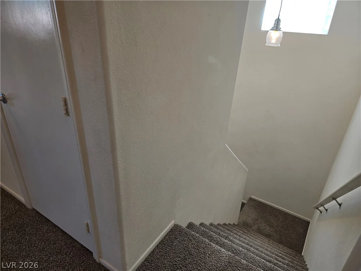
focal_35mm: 23
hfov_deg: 73.9
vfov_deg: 58.9
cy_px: 136
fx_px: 240
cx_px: 180
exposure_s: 1/120
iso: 40
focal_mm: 5.4
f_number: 1.8
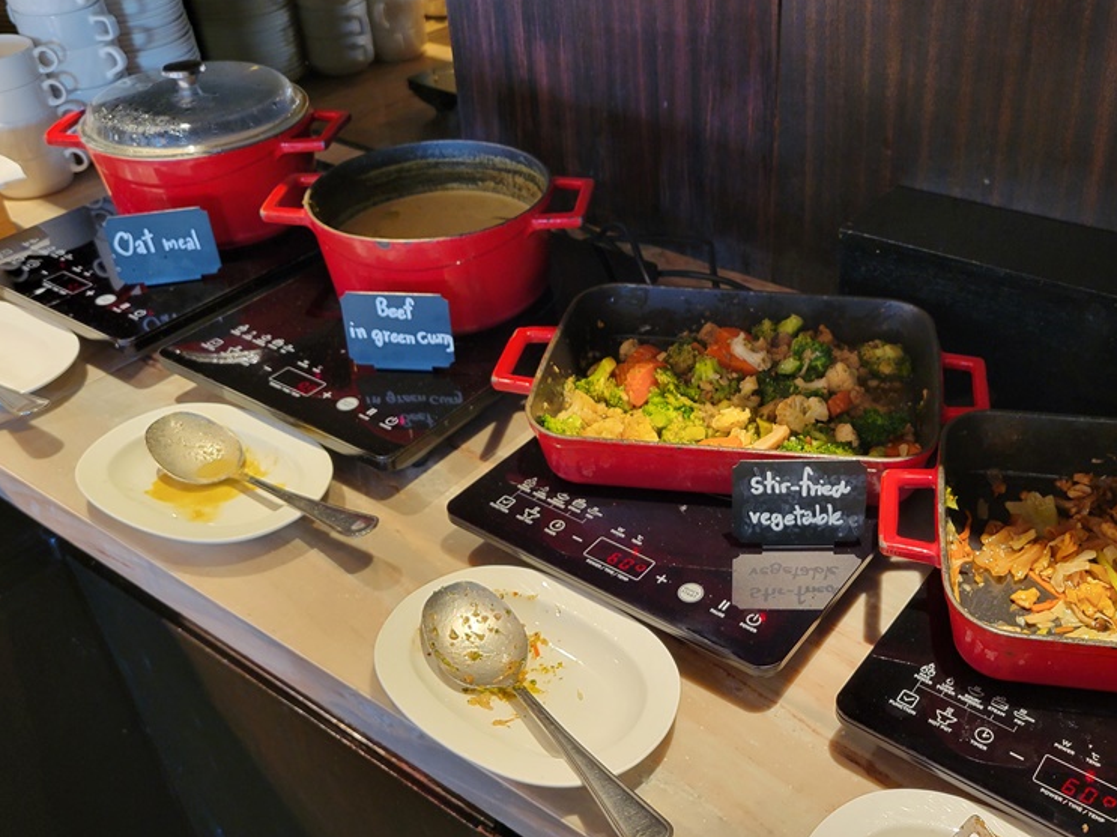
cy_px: 419
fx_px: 1129
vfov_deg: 40.7
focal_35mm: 35
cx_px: 692
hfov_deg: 52.1
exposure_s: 1/50
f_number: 1.8
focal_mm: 5.4
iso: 250
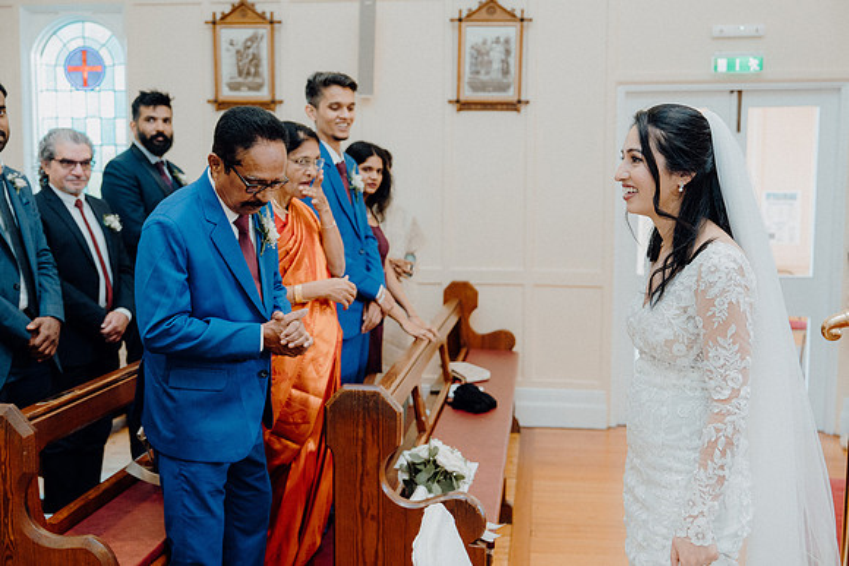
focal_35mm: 37
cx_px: 424
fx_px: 873
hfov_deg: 51.9
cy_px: 283
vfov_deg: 36.0
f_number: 3.5
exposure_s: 1/160
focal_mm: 37
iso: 2000
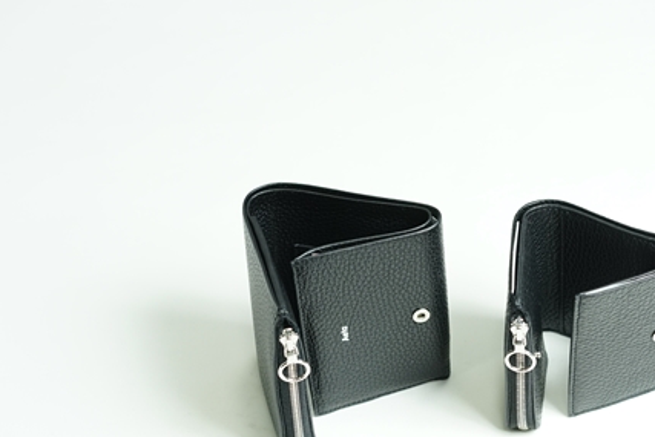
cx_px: 477
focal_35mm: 103
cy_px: 288
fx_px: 1875
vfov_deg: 13.3
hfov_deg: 19.7
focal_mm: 55
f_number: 4
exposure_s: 1/60
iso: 320
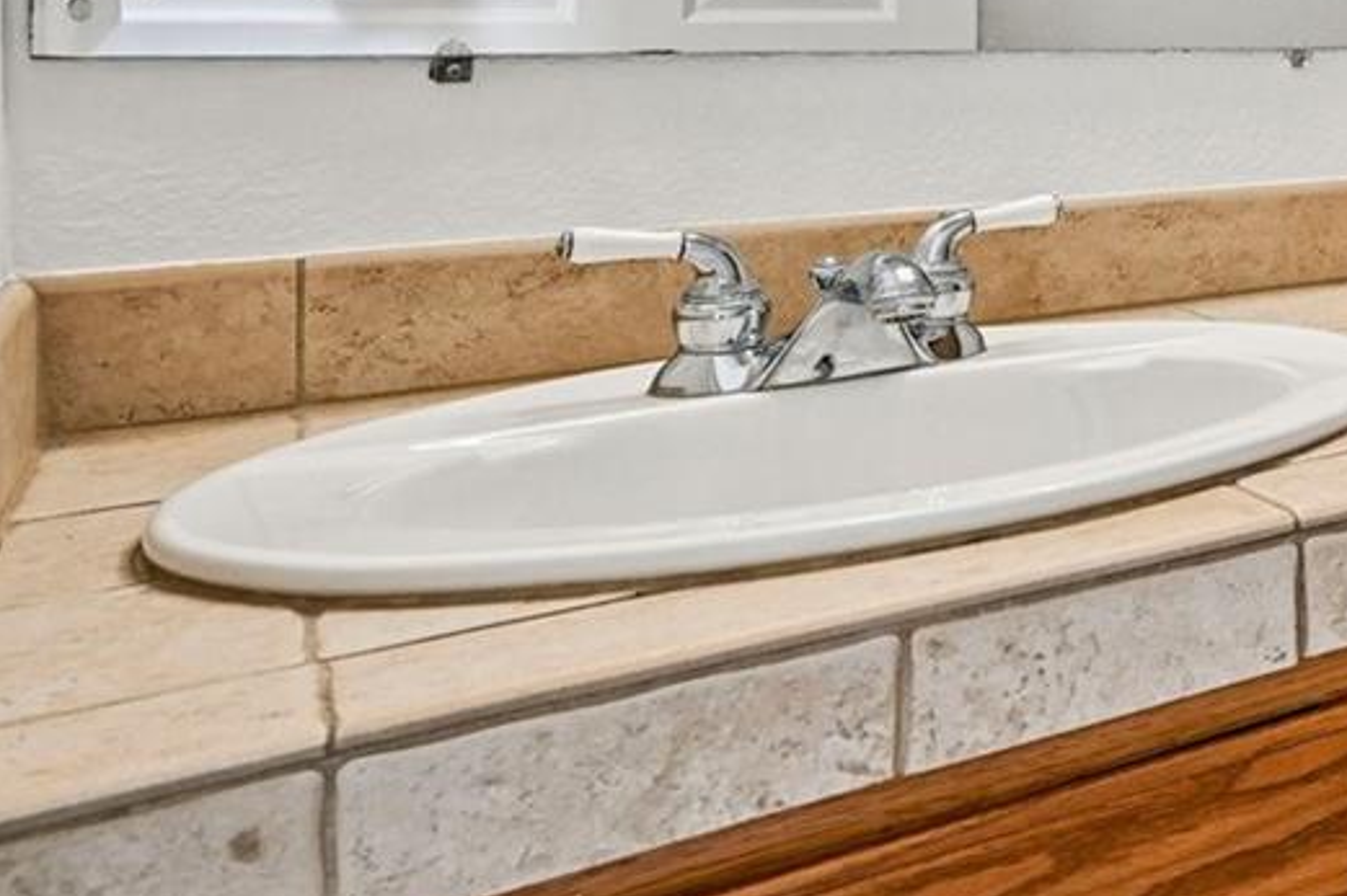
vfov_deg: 29.0
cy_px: -23
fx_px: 1608
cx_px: 1980
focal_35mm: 43
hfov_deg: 29.4
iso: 400
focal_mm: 14
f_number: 10
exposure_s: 1/8
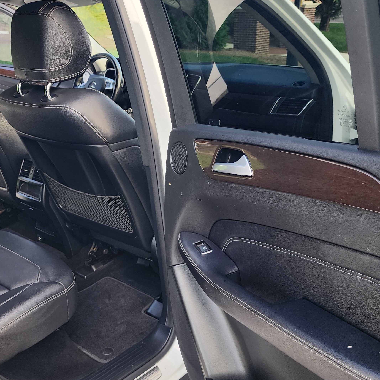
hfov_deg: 43.7
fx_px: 472
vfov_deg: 43.9
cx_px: 160
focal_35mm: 38
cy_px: 191
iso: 100
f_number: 1.8
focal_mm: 6.4
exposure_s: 1/180
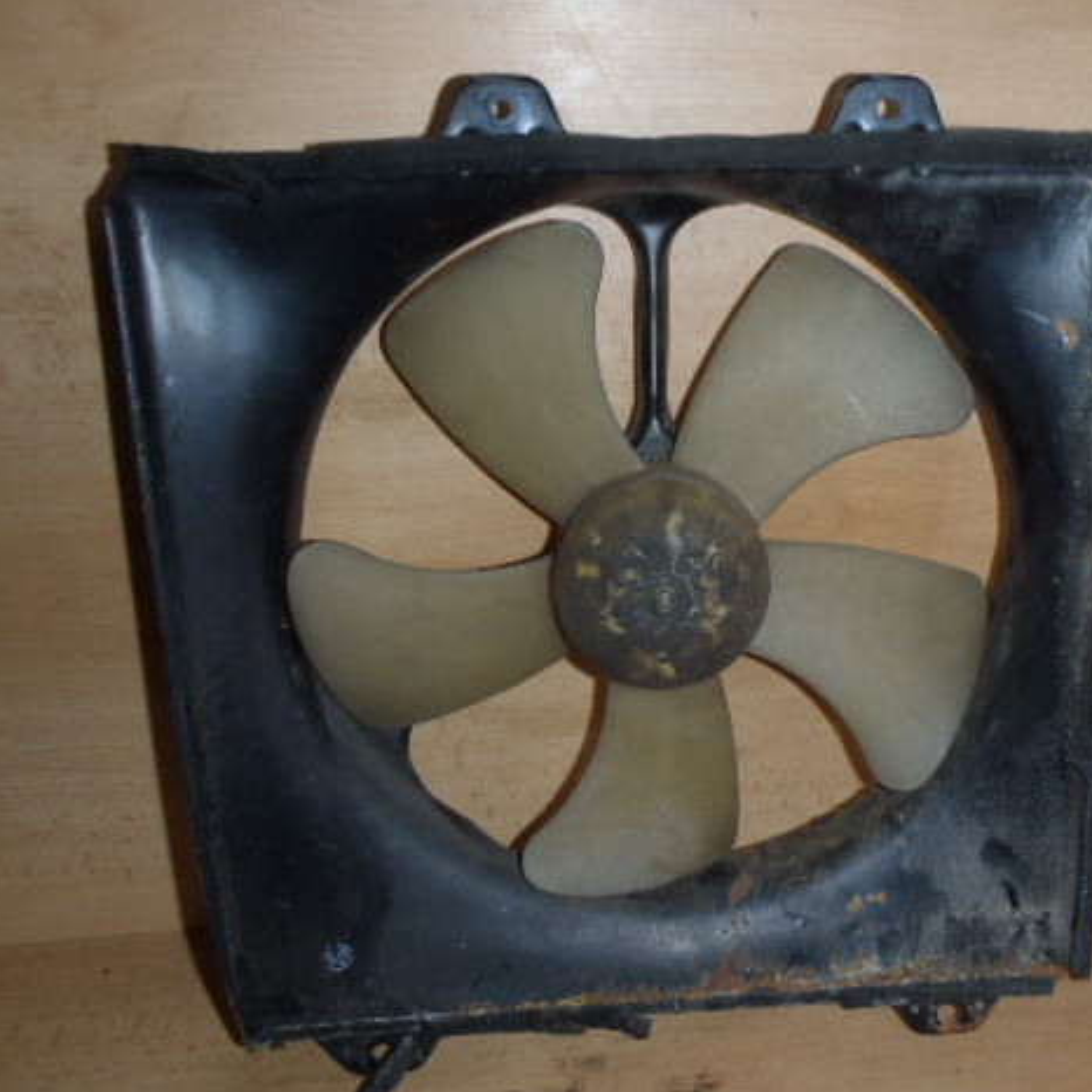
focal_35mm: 34
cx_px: 731
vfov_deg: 48.4
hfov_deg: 47.6
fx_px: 1213
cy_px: 555
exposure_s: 1/30
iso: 100
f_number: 3.9
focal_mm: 5
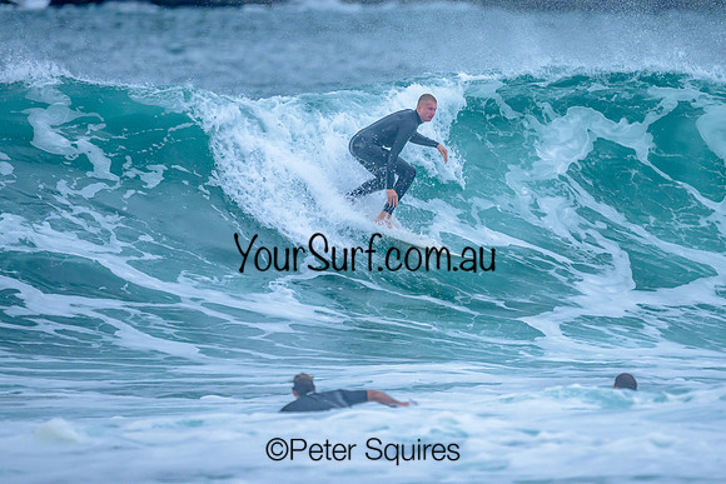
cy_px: 186
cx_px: 385
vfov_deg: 1.3
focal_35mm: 1094
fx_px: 22074
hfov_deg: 1.9
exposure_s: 1/3200
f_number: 6.3
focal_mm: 800
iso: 1400
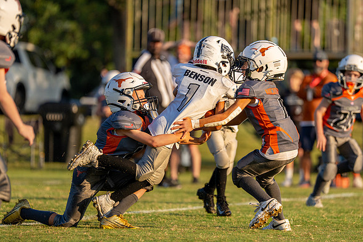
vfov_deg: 5.0
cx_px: 206
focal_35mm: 277
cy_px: 128
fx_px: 2791
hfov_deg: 7.4
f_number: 2.8
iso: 320
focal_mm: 200
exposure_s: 1/3200
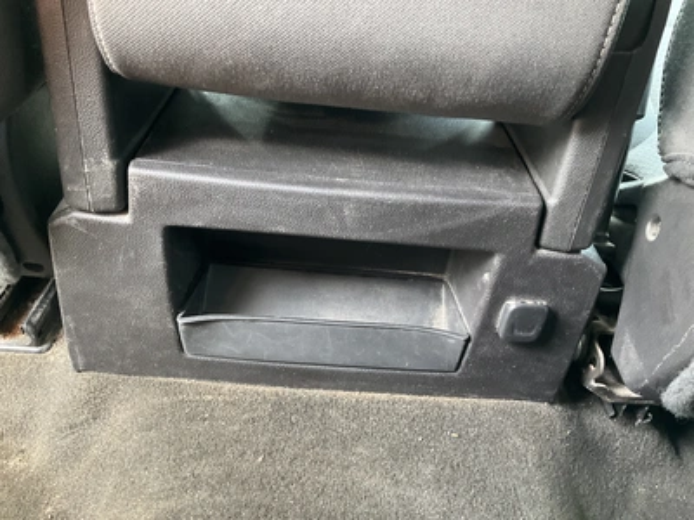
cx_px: 347
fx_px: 581
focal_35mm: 29
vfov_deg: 48.2
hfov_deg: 61.7
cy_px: 260
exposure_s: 1/60
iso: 200
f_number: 1.8
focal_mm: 3
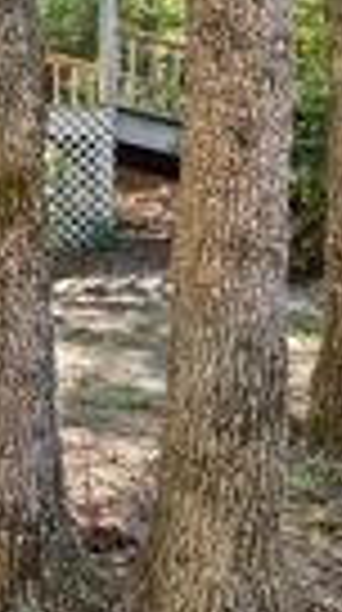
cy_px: 160
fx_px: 940
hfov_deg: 14.7
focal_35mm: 58
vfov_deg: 35.3
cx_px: -436
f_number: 5.6
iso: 100
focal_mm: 15
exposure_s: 1/30
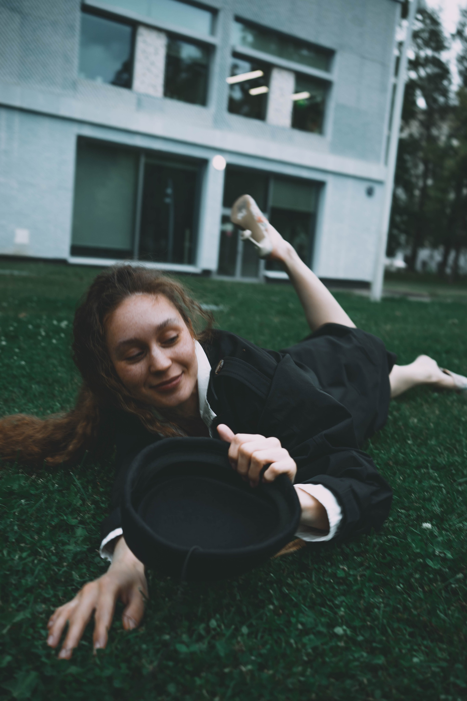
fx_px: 681
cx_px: 234
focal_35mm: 35
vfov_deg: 54.4
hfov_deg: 37.9
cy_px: 350
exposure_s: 1/60
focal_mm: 35
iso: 64
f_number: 4
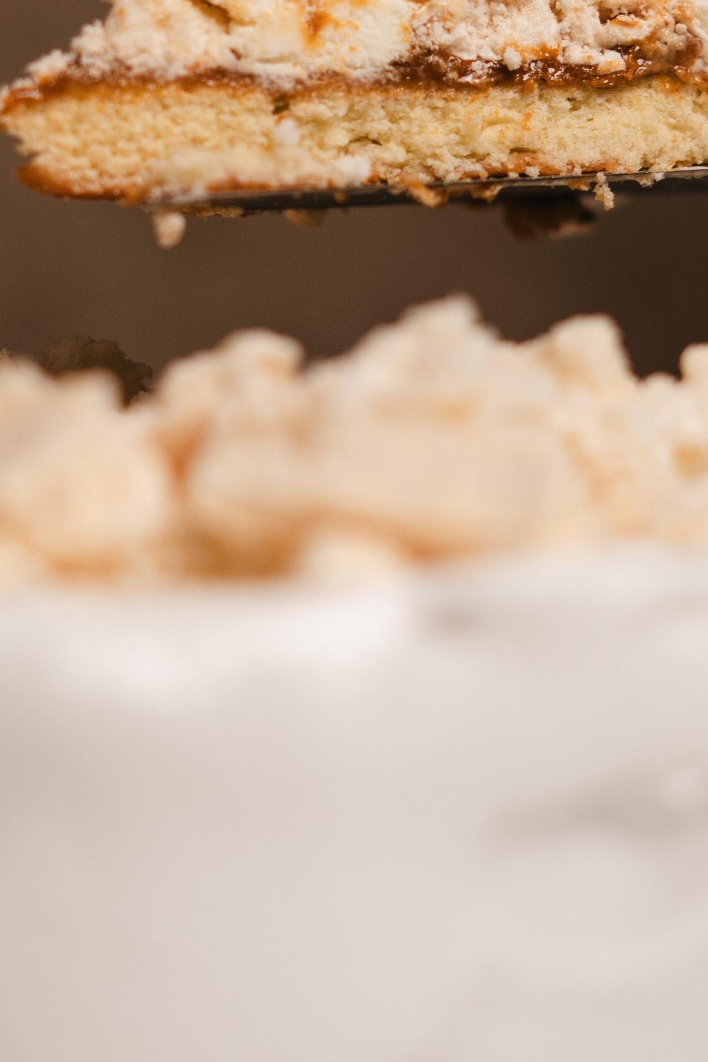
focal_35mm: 137
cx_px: 299
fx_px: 4042
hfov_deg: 10.0
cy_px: 148
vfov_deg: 14.8
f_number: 2.5
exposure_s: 1/320
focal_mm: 50
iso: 125
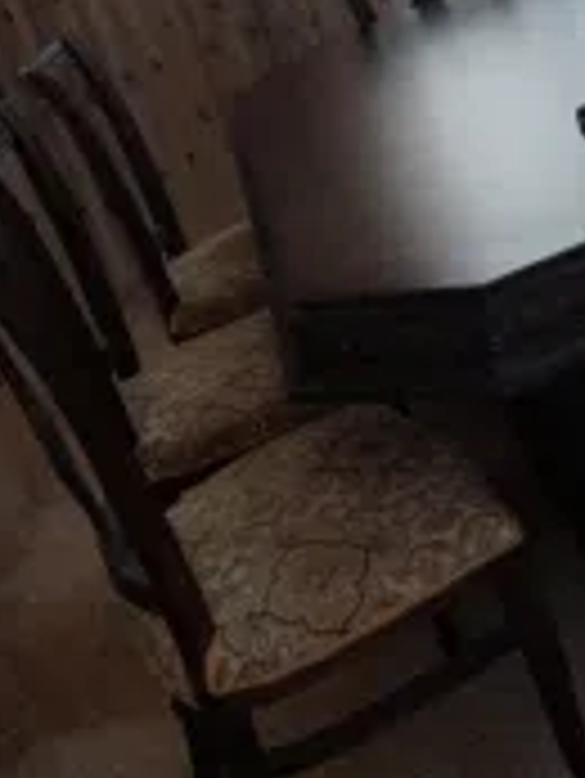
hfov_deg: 23.4
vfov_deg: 29.5
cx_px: 585
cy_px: -45
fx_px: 1350
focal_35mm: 60
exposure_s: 1/50
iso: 40
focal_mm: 4.2
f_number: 1.7
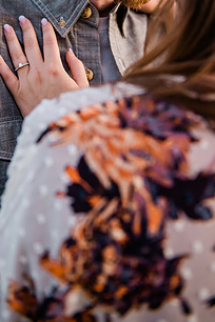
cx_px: 84
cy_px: 93
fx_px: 448
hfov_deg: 26.9
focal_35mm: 50
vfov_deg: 38.9
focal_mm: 34
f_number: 2.8
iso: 320
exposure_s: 1/400
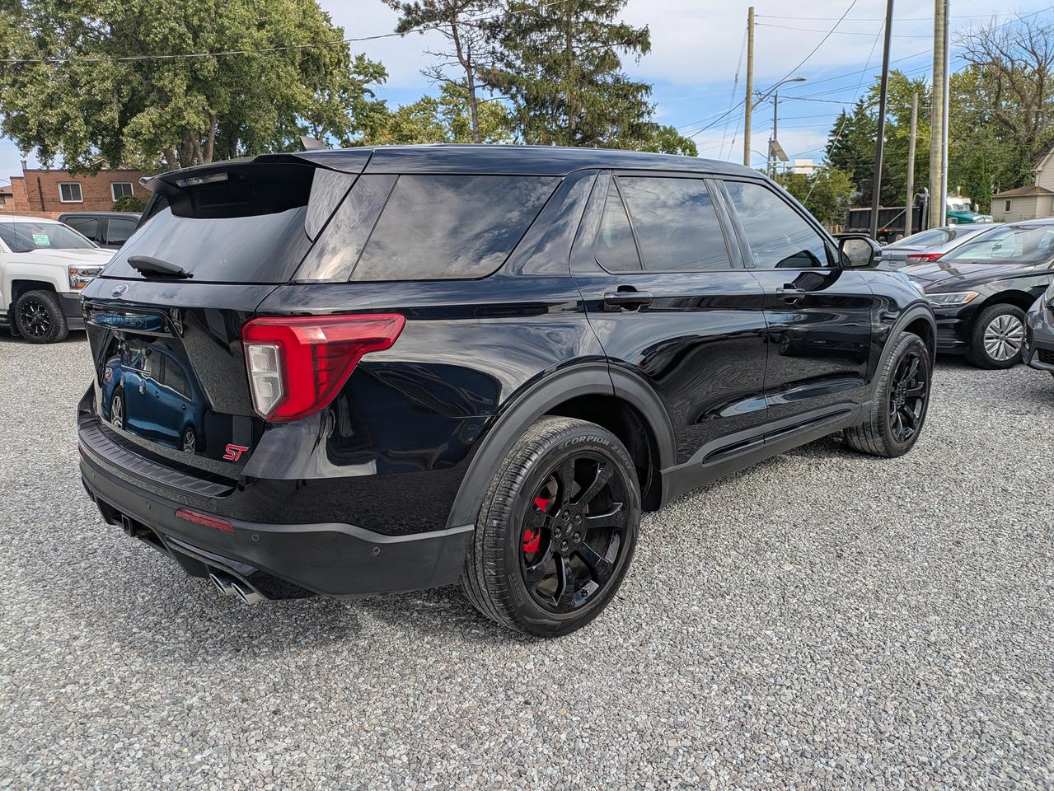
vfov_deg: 54.9
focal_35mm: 25
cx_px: 527
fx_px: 761
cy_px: 396
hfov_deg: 69.4
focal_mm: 5.43
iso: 45
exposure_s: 1/1449
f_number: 1.89
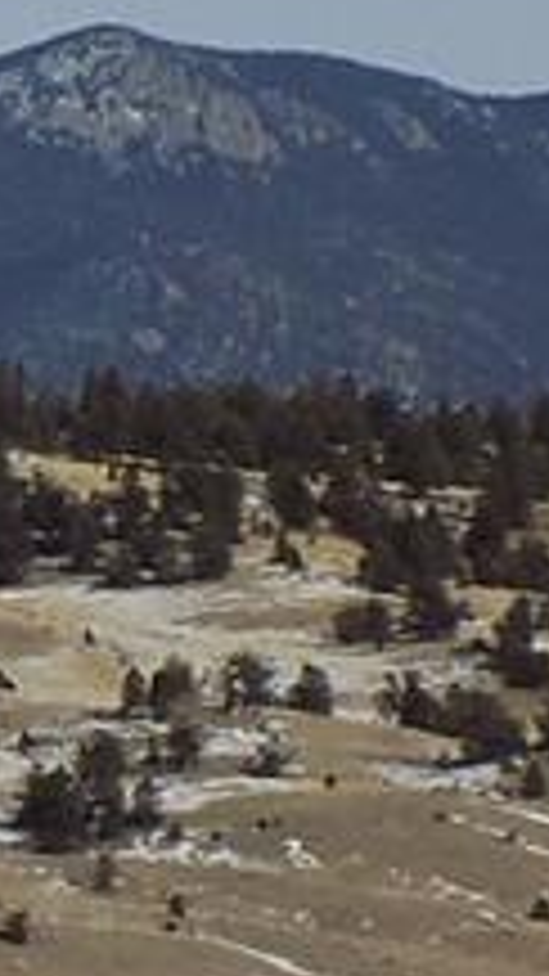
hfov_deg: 3.0
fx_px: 10382
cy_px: 580
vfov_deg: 5.4
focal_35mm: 401
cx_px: -626
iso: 80
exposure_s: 1/1500
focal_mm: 13.9
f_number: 4.3
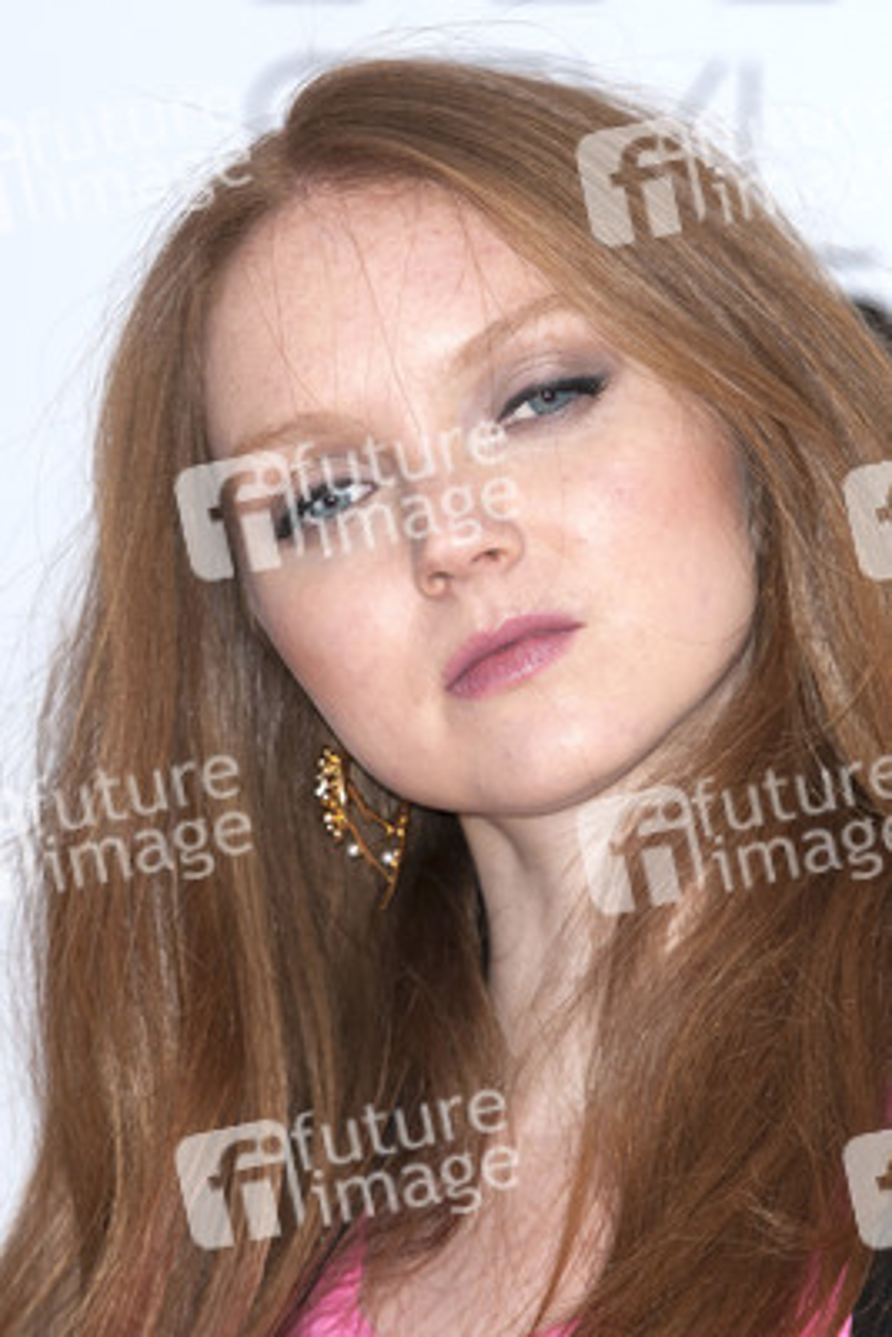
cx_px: 446
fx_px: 9747
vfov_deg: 7.8
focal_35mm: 262
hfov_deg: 5.2
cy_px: 668
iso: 400
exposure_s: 1/250
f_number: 5.6
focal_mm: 175
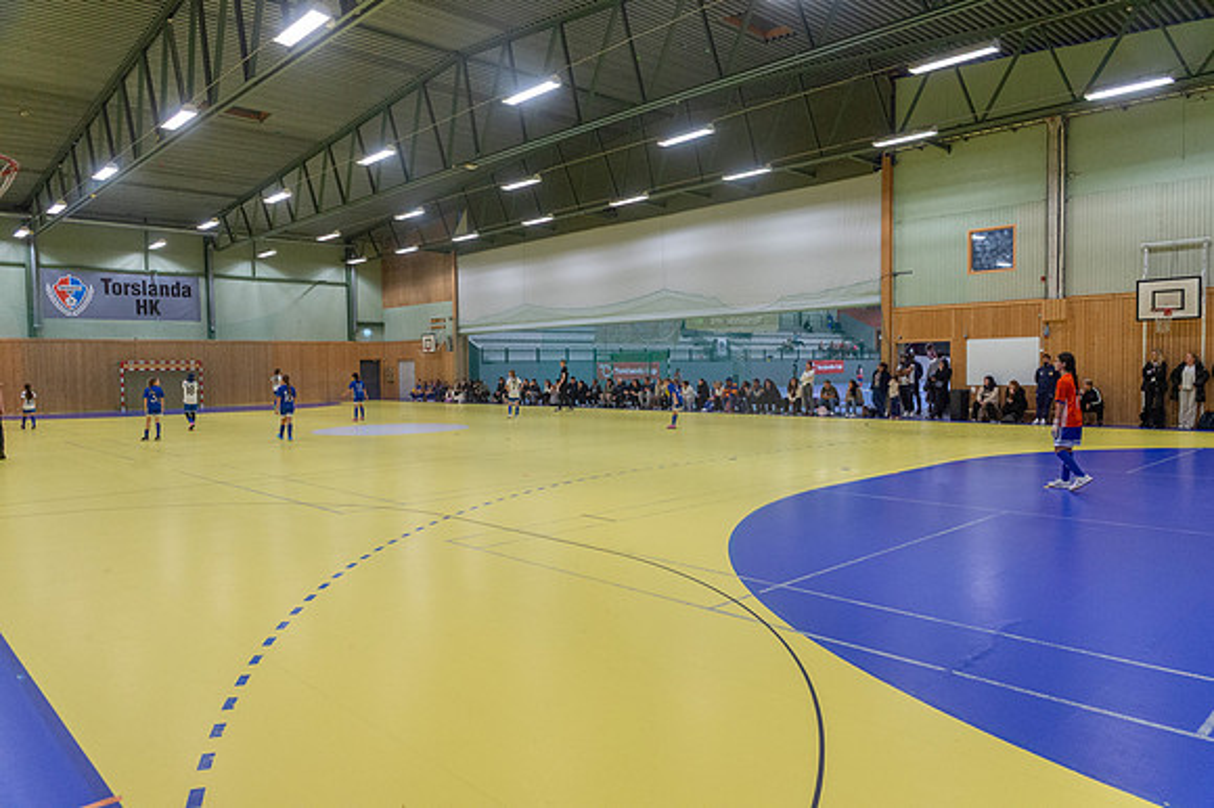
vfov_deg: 53.1
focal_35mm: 24
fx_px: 809
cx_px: 607
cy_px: 404
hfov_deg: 73.8
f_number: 7.1
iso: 2500
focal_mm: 24
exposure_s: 1/200
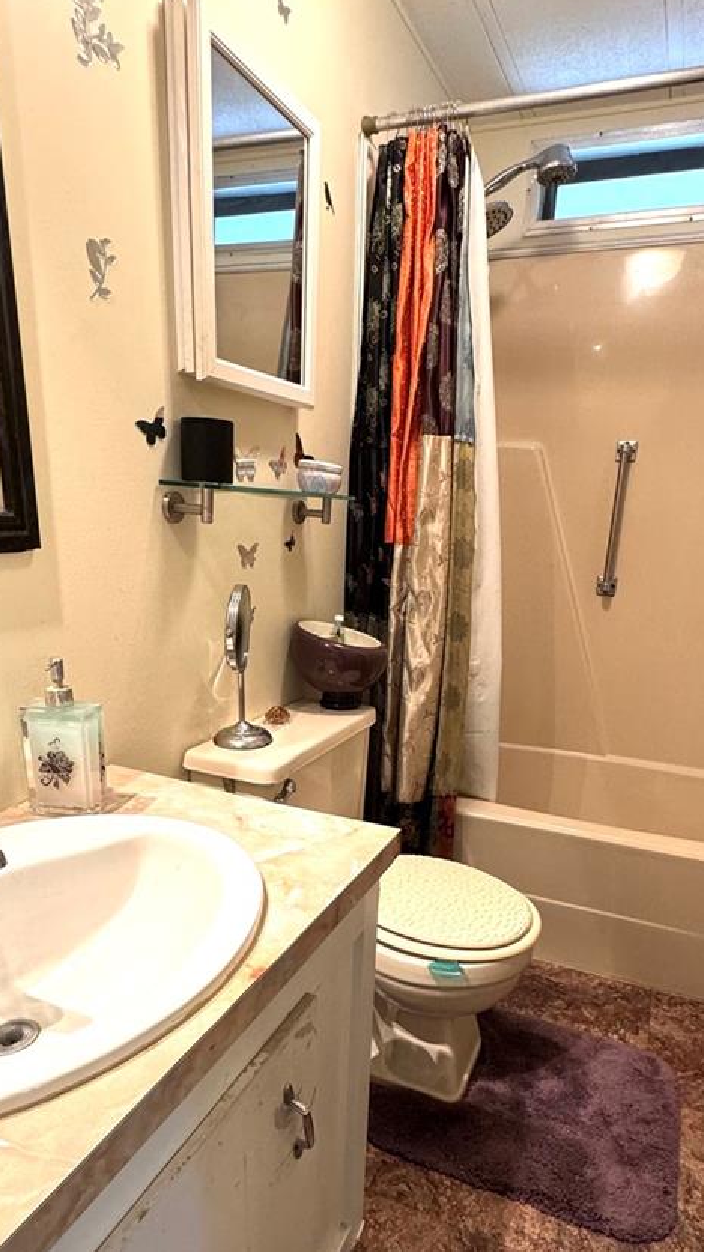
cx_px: 378
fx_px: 730
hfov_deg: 51.4
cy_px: 742
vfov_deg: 80.4
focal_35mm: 22
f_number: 2.2
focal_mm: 2.22
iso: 250
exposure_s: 1/60
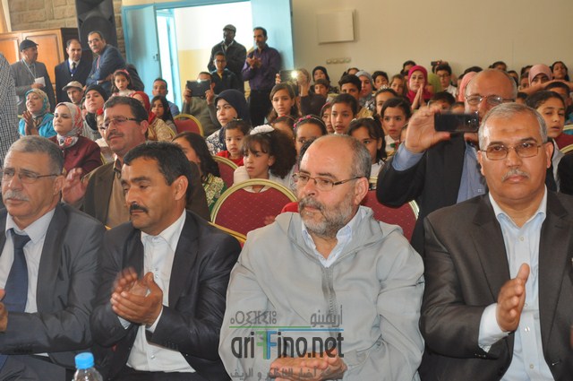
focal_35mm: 42
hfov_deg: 46.5
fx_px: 668
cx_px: 286
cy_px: 190
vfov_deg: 31.8
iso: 800
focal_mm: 28
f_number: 3.8
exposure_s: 1/60
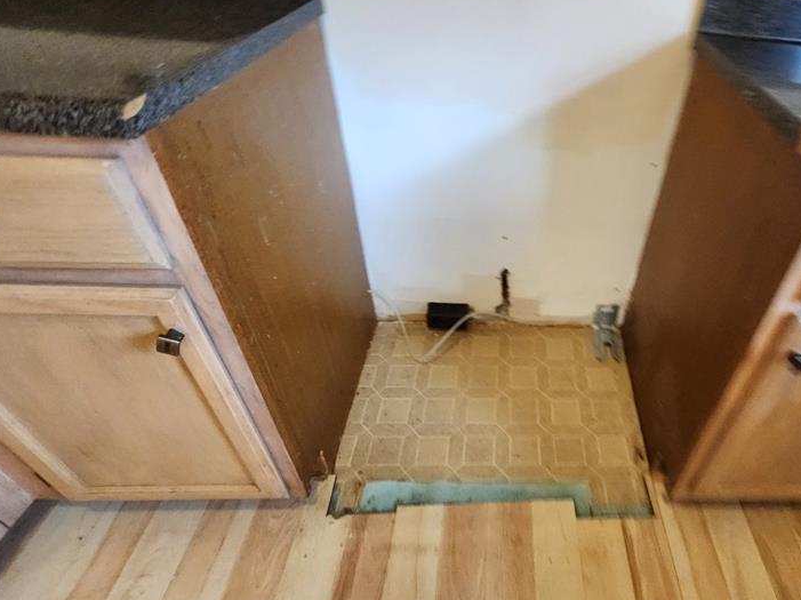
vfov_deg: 68.6
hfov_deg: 81.0
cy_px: 280
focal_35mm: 19
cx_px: 552
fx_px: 439
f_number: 2.2
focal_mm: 2.2
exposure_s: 1/30
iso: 400
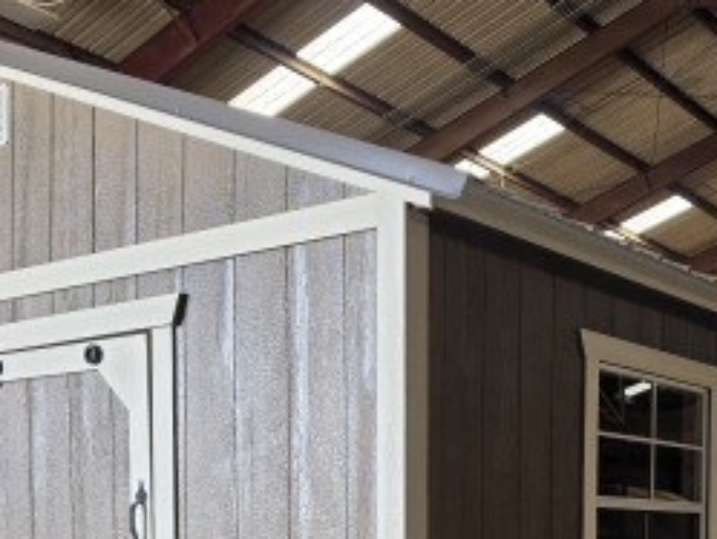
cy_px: 591
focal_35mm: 59
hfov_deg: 32.7
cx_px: 334
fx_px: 1223
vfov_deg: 23.3
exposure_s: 1/180
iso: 50
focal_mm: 6.5
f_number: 1.4
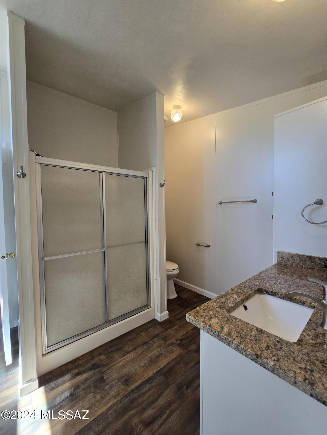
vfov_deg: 106.2
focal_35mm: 13
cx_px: 164
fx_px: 164
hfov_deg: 89.9
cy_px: 218
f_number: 2.2
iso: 64
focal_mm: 2.2
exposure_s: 1/60
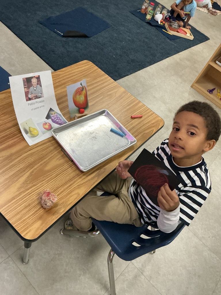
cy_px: 148
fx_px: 247
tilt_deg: -48.9
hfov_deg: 48.2
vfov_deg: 61.7
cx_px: 110
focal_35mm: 29
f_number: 1.8
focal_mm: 3
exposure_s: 1/60
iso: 250
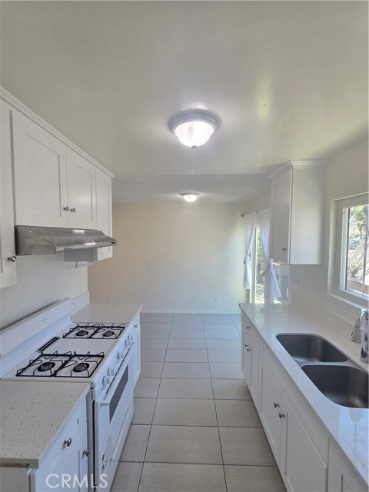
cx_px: 184
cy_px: 246
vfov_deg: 106.2
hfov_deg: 89.9
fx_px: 185
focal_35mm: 13
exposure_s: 1/120
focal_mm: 2.2
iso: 80
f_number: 2.2
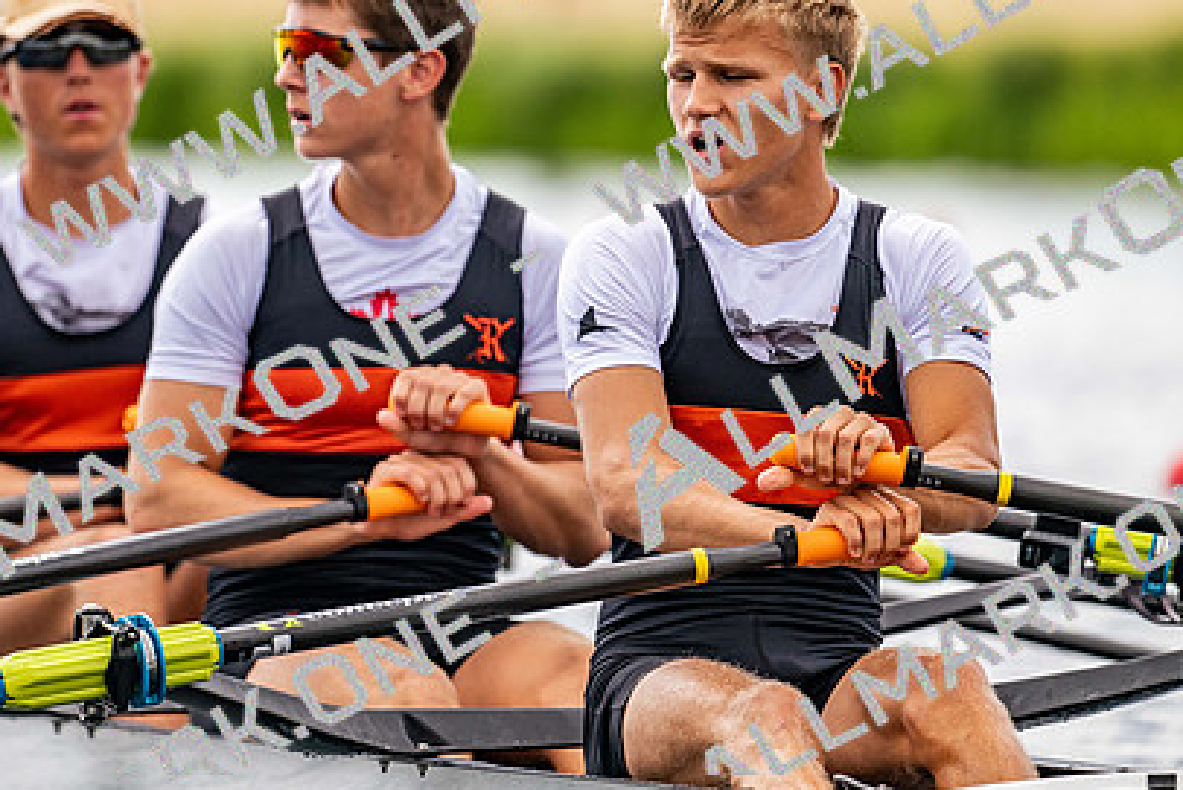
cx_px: 379
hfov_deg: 3.6
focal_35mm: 572
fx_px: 18802
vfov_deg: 2.4
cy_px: 275
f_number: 4.5
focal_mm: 400
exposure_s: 1/2500
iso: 360
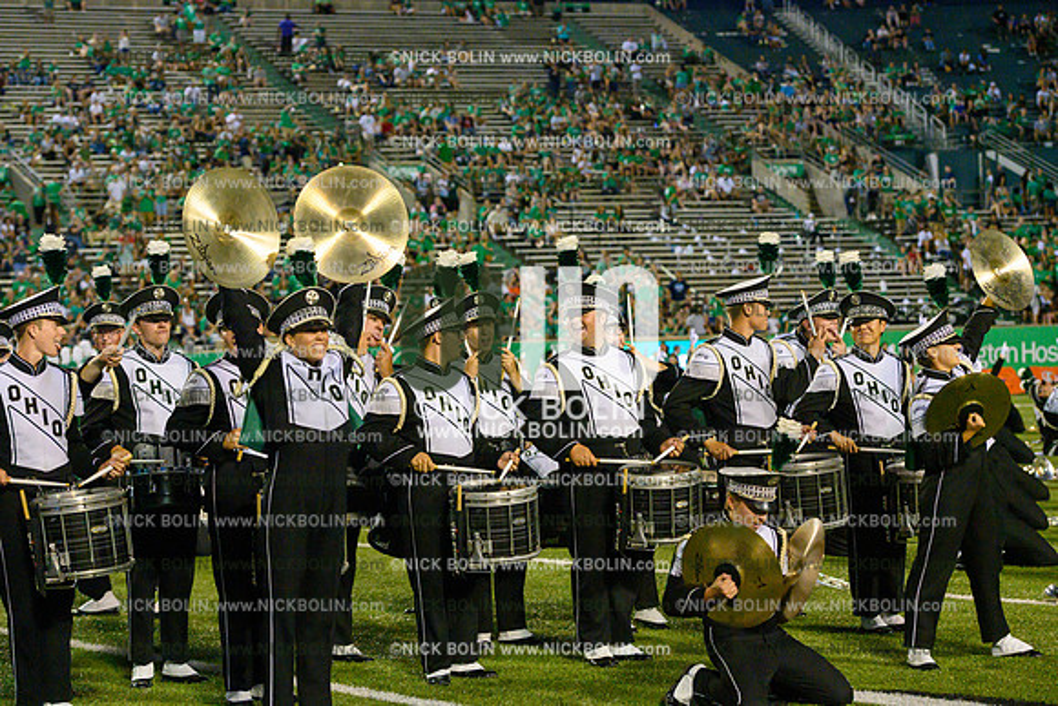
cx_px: 529
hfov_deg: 22.1
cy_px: 353
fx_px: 2704
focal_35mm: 92
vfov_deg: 14.9
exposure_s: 1/1600
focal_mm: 92
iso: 10000
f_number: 4
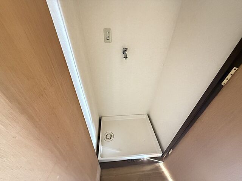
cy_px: 90
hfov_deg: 102.1
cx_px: 121
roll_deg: -1.3
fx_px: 98
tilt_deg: -36.0
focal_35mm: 14
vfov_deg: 85.7
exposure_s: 1/60
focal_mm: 2.22
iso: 1000
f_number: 2.2
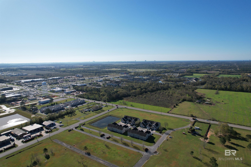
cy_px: 84
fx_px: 153
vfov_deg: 57.2
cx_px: 126
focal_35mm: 22
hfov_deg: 78.6
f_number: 2.8
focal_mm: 8.38
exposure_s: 1/3200
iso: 150
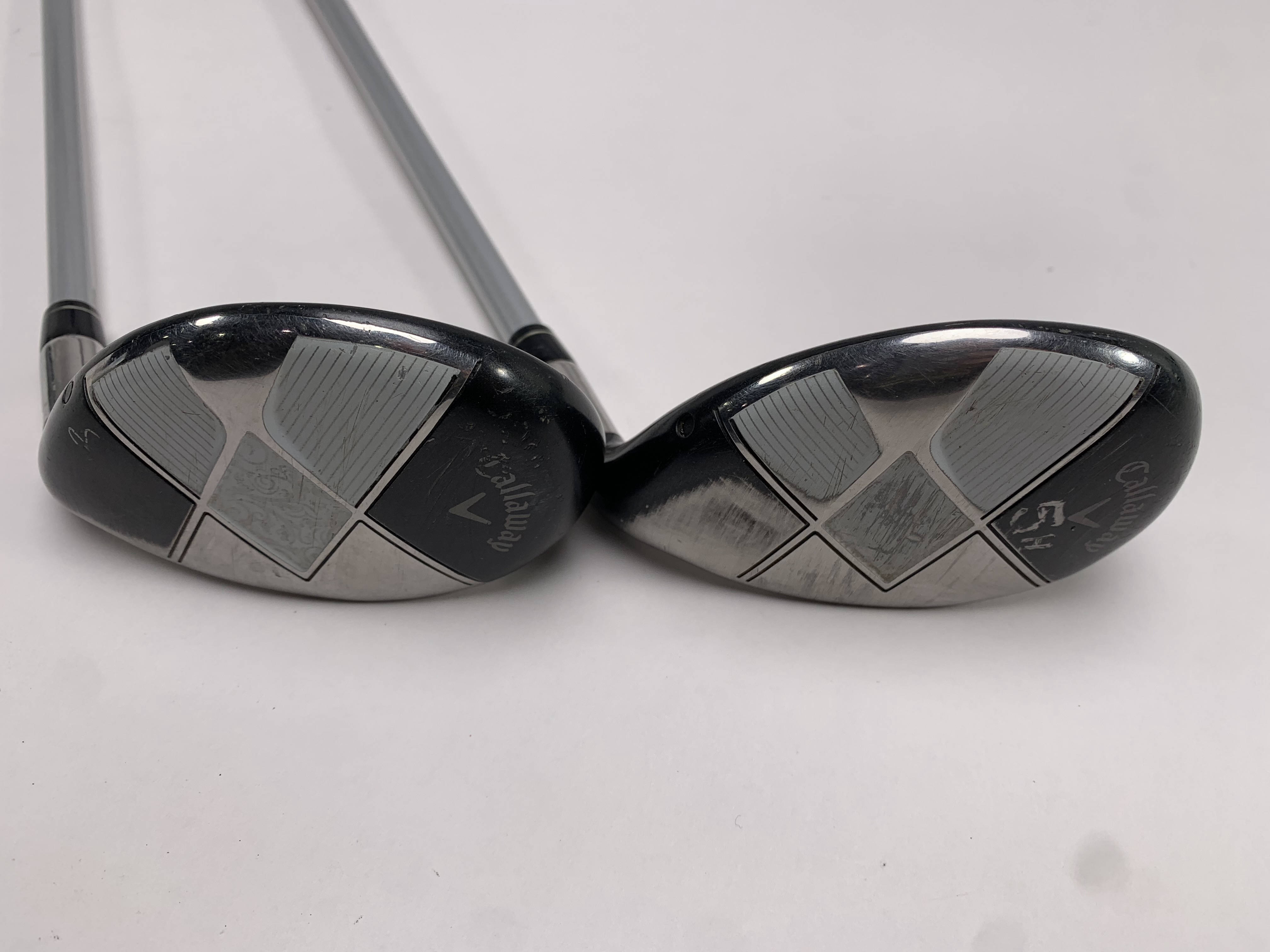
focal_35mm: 26
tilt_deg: -47.4
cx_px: 635
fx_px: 954
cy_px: 476
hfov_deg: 67.3
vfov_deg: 53.1
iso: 25
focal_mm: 4.25
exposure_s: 1/208
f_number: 1.8
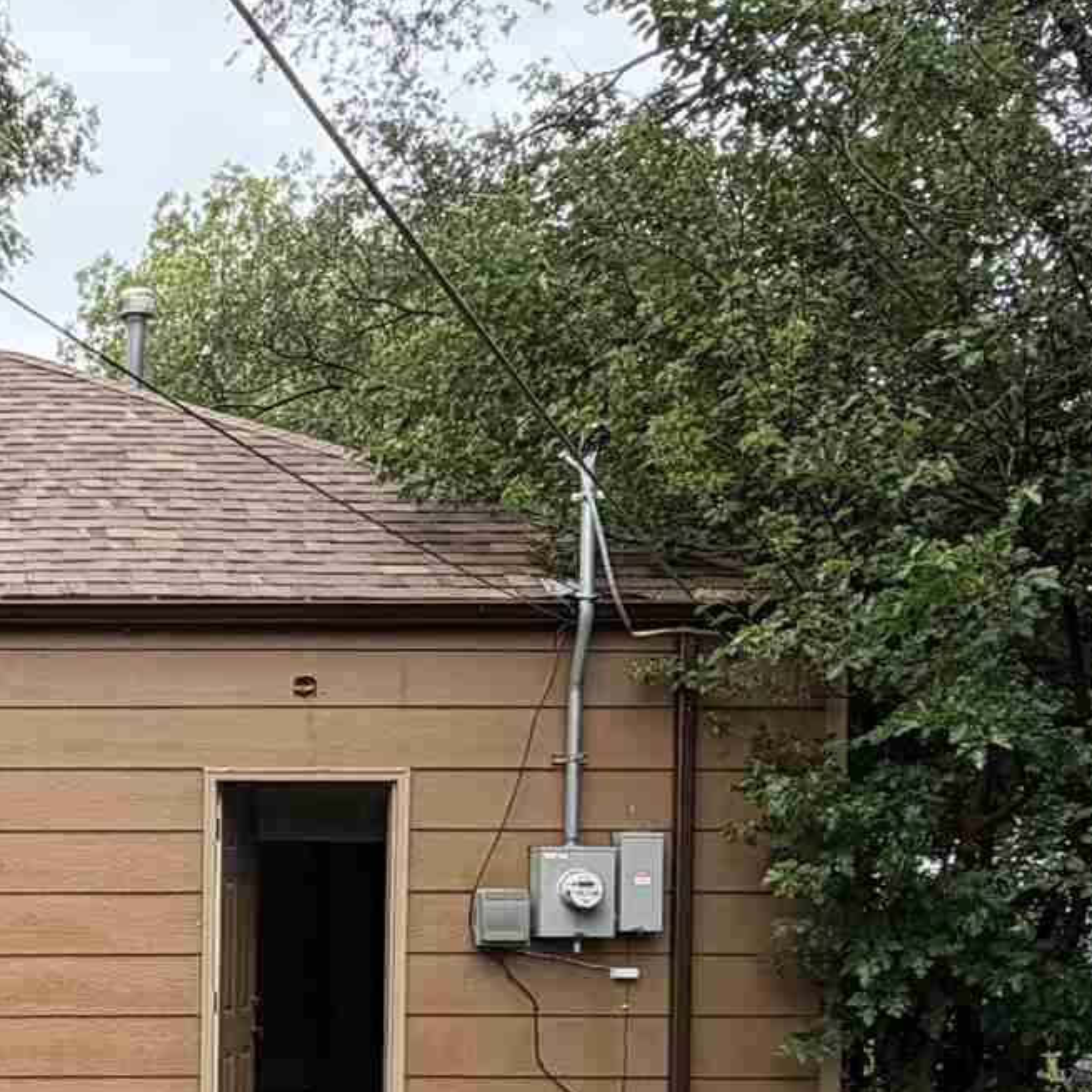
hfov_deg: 26.3
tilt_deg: -2.9
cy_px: 1005
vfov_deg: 28.3
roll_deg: +0.7
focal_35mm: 58
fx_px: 2070
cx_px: -217
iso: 40
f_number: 2.2
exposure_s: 1/502
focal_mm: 2.22
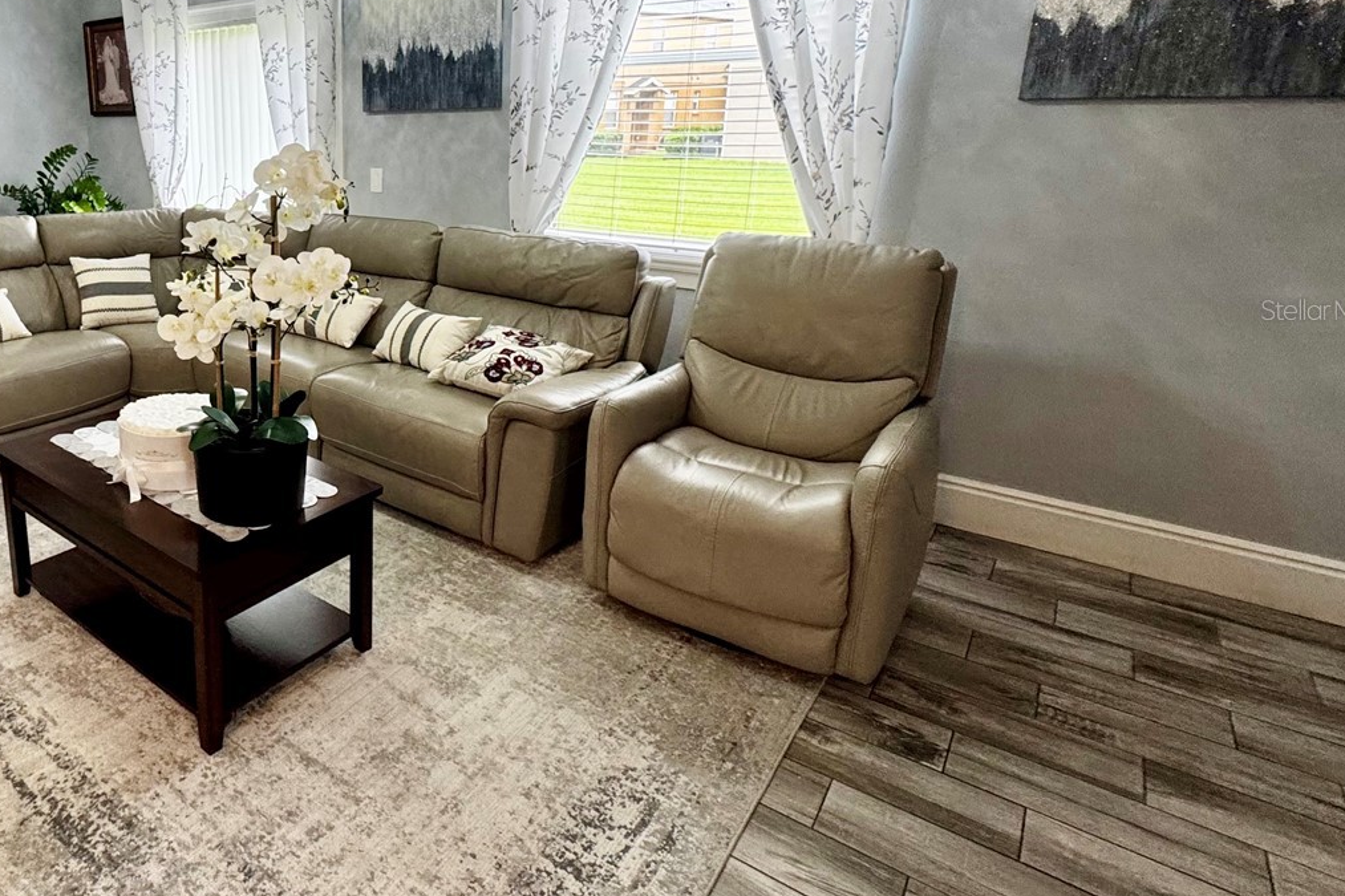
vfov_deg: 54.1
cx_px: 324
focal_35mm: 23
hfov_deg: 70.6
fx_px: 859
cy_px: 309
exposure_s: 1/120
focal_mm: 2.22
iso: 250
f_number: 2.2
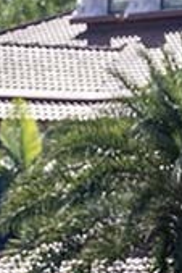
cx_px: -56
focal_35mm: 654
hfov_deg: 2.1
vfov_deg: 3.1
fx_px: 4949
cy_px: 242
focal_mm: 115
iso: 360
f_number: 6.3
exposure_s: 1/800
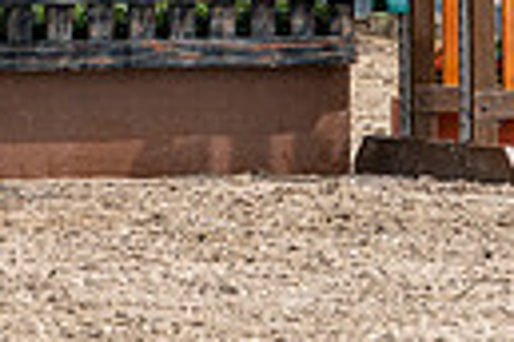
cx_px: 44
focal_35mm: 820
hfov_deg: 2.5
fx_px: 11707
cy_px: -420
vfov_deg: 1.7
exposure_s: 1/1250
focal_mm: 183
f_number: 5.6
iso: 500
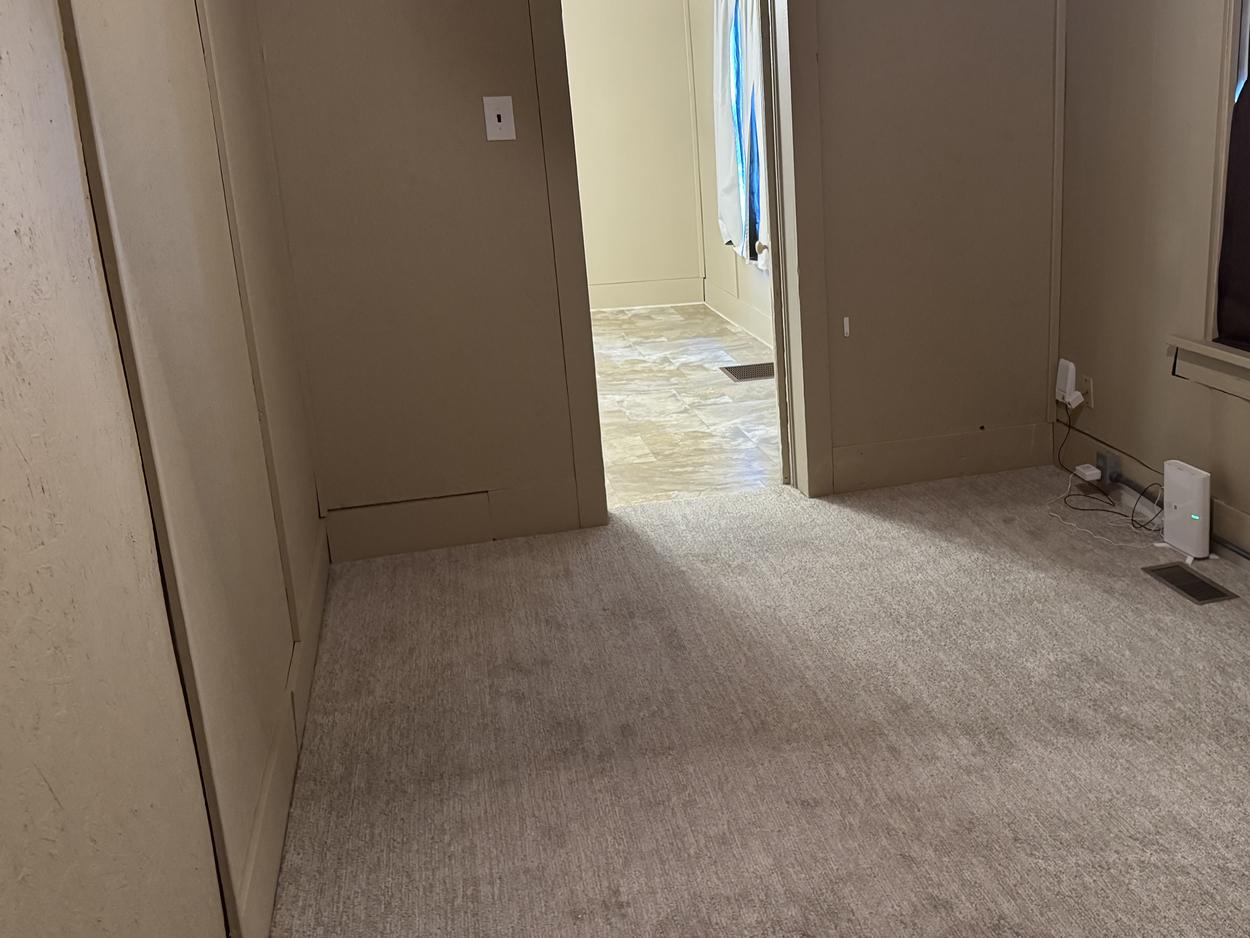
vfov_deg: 42.9
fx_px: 1192
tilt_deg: -17.8
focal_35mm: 33
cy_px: 418
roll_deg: +1.9
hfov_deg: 54.6
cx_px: 792
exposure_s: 1/40
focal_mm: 6.76
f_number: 1.78
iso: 800
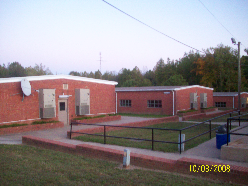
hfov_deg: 50.1
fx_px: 265
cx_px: 124
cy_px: 93
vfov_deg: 38.7
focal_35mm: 37
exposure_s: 1/15.3
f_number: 2.8
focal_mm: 6.2
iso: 160
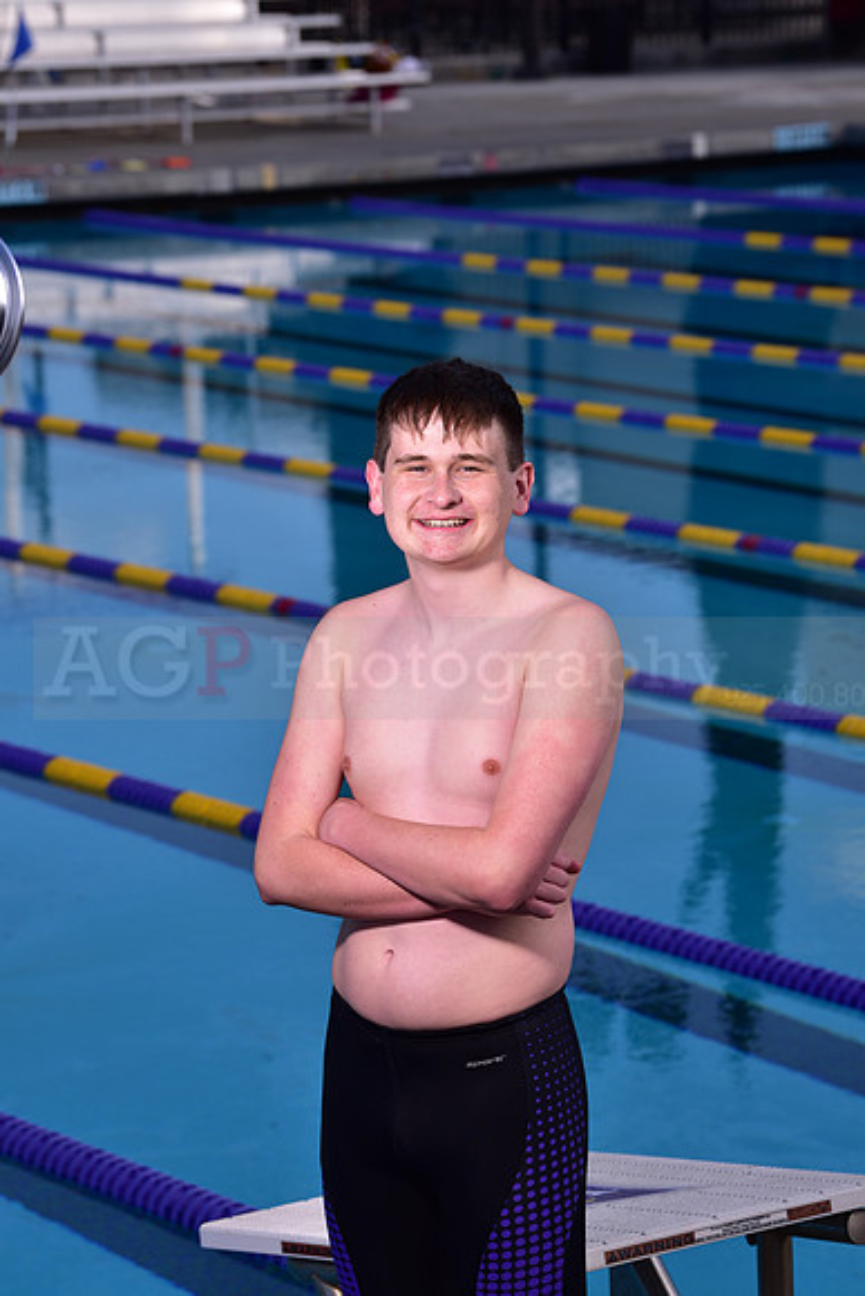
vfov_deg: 15.8
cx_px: 432
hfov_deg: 10.6
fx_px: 4682
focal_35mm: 130
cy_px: 648
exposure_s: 1/250
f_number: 8
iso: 80
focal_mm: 130
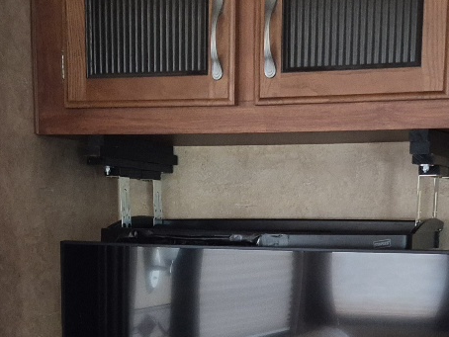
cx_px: 235
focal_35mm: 81
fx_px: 1051
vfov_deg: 17.2
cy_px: 425
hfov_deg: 24.1
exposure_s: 1/120
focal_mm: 5.4
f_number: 1.8
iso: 640
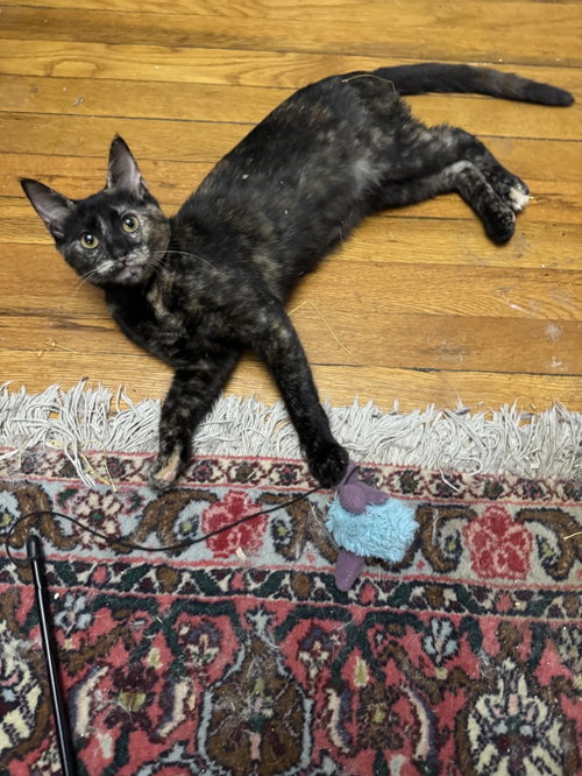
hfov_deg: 56.8
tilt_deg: -70.7
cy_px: 388
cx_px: 291
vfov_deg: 71.6
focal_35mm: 24
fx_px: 538
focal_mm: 6.76
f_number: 1.78
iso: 1000
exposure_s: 1/40
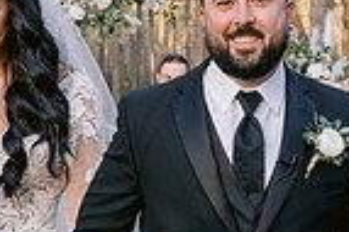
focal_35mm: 142
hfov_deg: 14.5
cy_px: 250
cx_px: 132
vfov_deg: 9.5
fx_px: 1375
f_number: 5
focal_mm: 35
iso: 400
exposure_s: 1/200
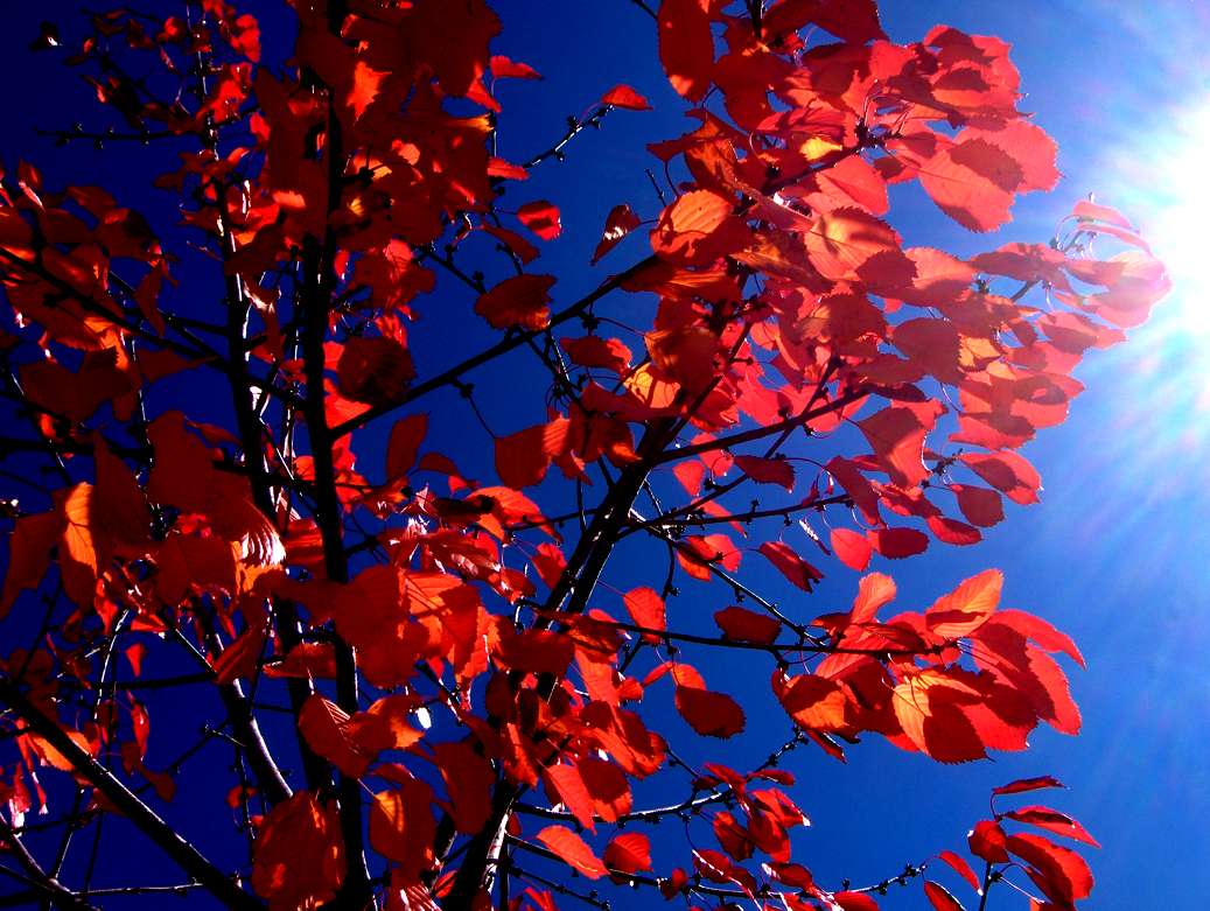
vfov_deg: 36.9
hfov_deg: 47.8
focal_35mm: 39
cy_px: 456
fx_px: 1365
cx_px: 605
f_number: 4.8
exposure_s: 1/763
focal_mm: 8
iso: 100
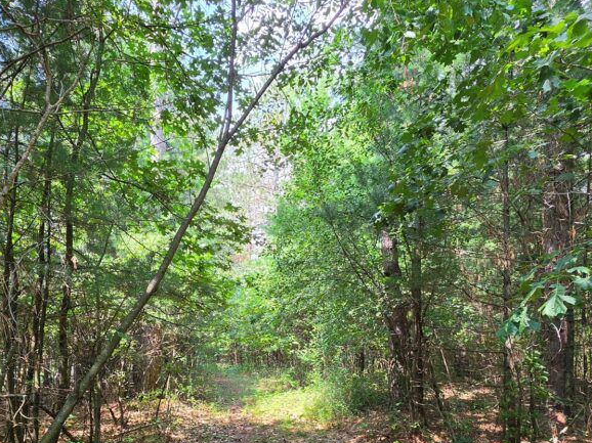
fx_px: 410
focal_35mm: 24
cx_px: 261
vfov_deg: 53.8
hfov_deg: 71.4
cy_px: 340
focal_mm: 2.2
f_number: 1.9
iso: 25
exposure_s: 1/120
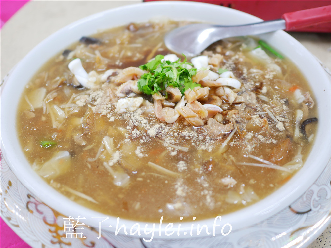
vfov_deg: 46.8
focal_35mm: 30
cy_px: 124
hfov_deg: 60.0
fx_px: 287
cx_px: 166
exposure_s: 1/60
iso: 320
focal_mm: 15
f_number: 1.7
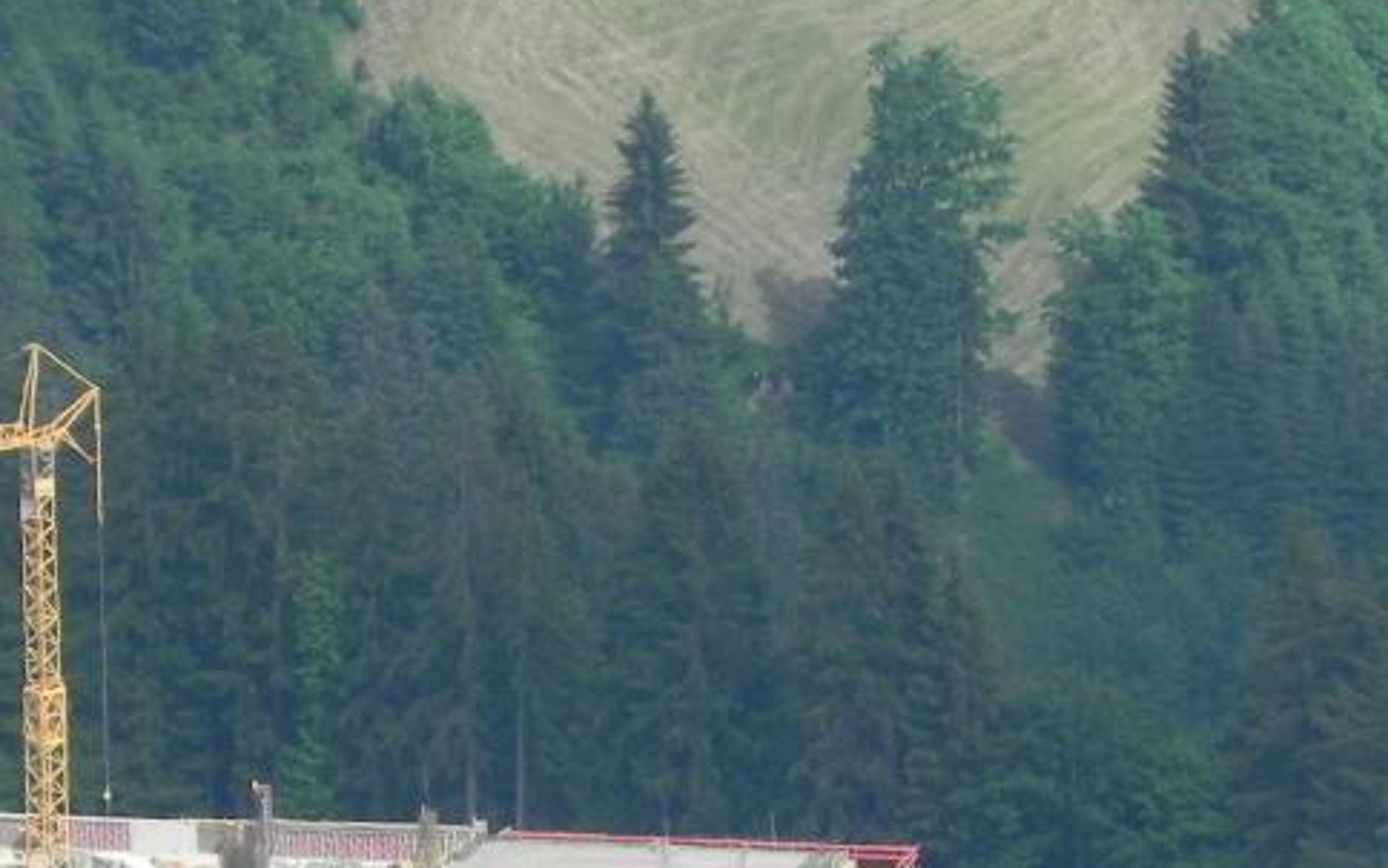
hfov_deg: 1.7
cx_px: 568
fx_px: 46663
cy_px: 968
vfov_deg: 1.1
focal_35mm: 1233
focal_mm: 97.8
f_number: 6.3
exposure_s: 1/358
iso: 160
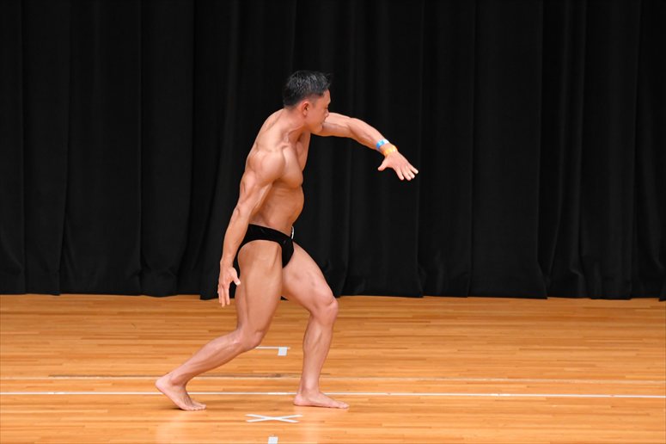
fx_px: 5270
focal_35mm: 285
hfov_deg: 7.2
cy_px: 222
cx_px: 333
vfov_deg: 4.8
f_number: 5.6
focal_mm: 190
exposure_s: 1/400
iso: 4000
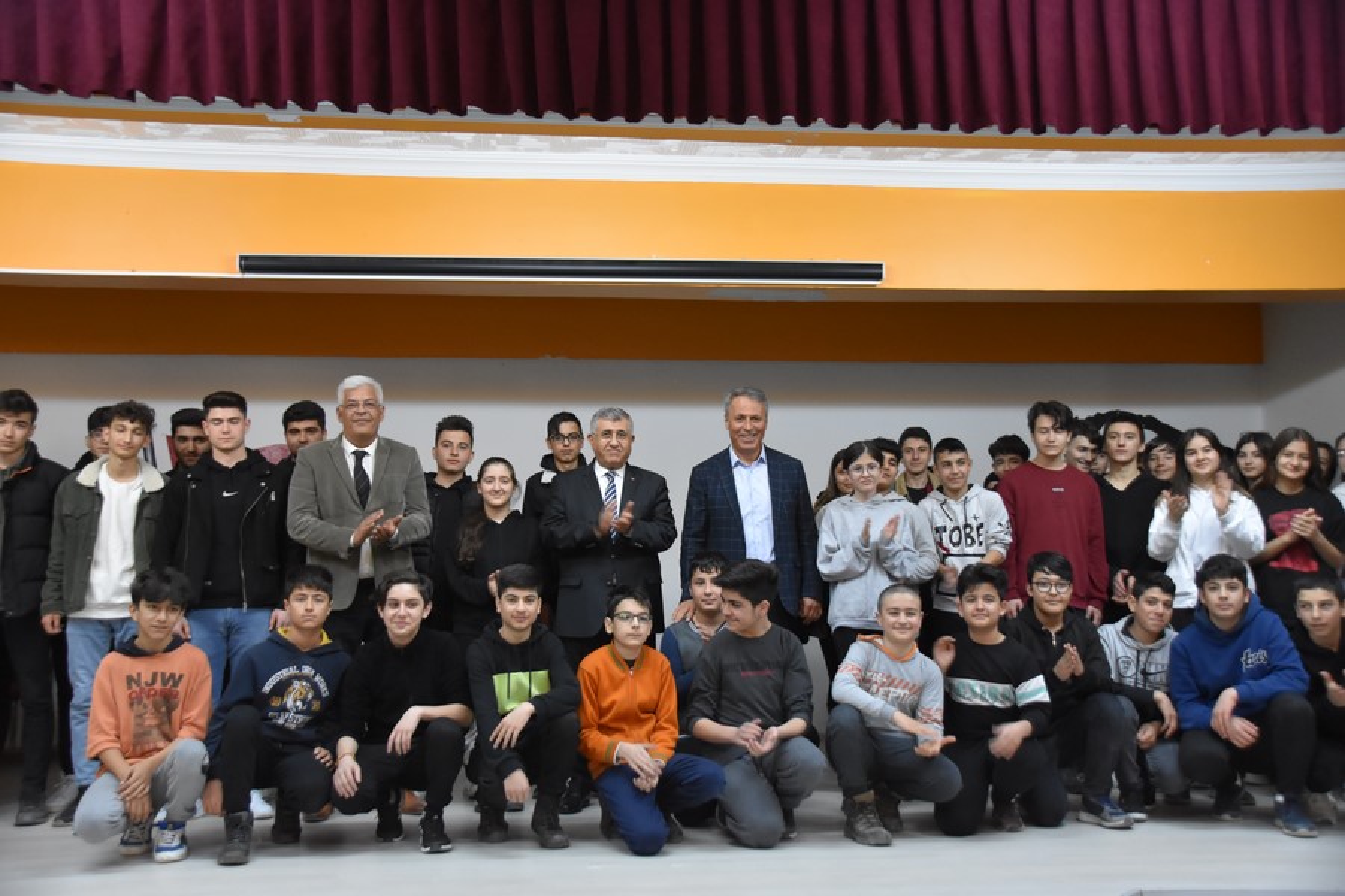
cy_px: 448
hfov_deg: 49.6
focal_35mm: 39
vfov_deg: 34.2
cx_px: 672
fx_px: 1457
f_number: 4
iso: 2500
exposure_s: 1/60
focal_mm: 26
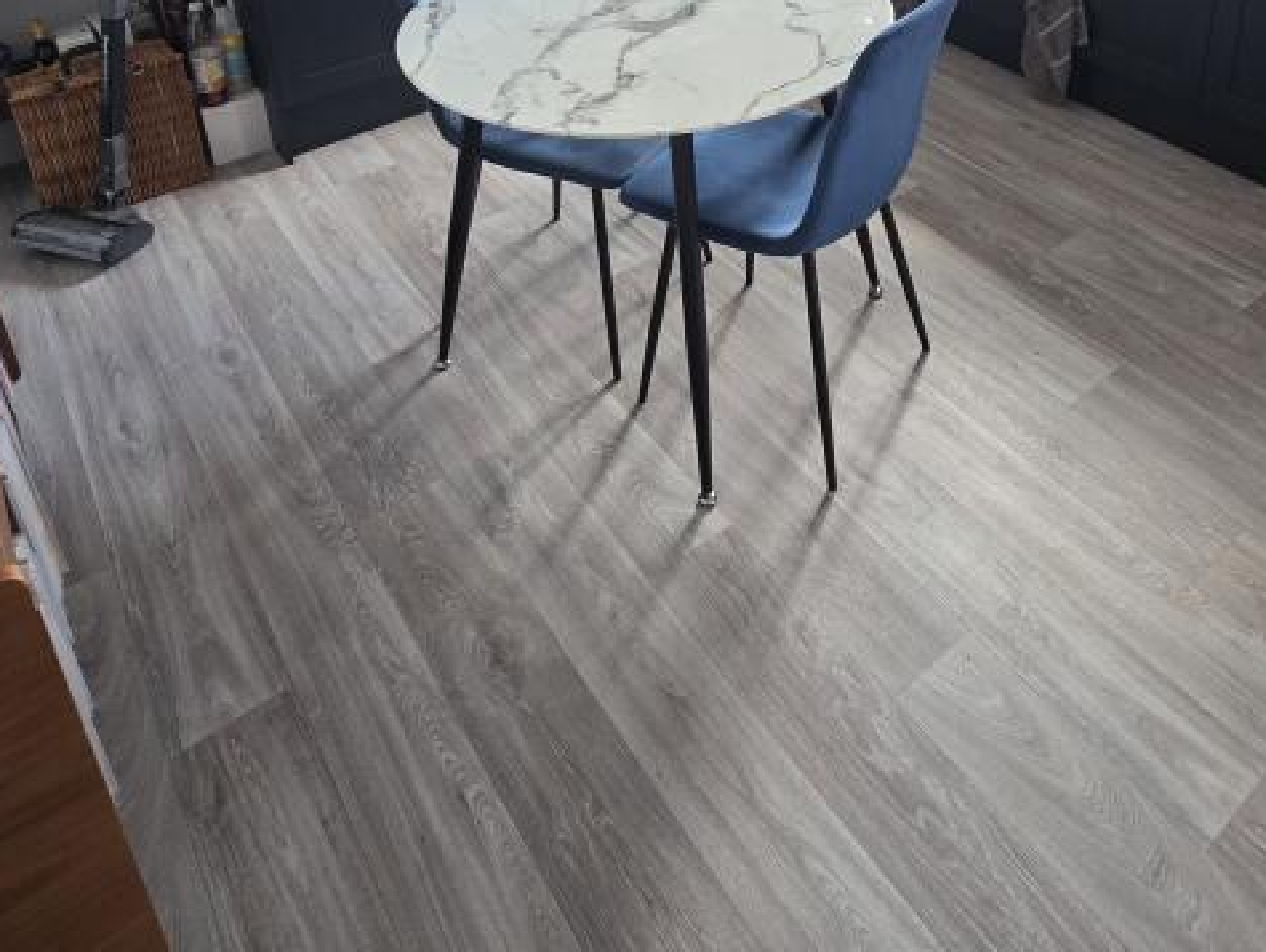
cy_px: -8
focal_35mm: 28
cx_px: 784
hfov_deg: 62.6
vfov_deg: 42.7
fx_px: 1025
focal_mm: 2.2
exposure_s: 1/120
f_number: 1.9
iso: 125
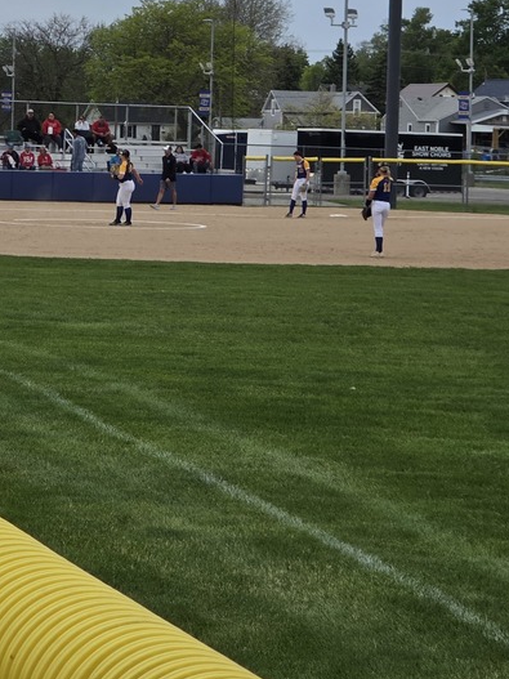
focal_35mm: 134
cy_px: 24
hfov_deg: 11.0
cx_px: 40
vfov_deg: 14.5
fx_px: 2628
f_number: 2.4
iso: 25
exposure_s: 1/427
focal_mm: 7
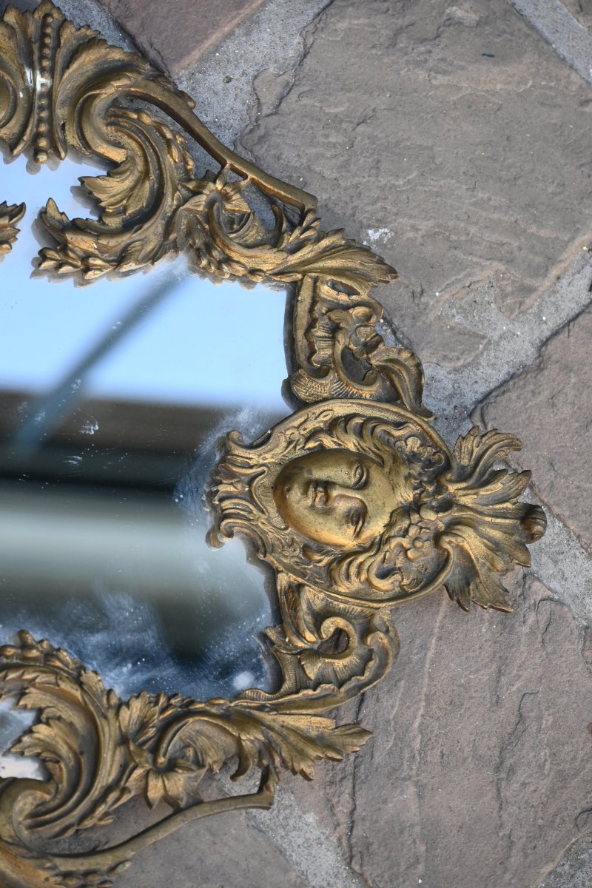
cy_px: 444
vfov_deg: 15.4
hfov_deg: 10.3
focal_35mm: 134
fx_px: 3293
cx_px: 296
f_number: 5.6
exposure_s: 1/250
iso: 400
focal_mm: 89
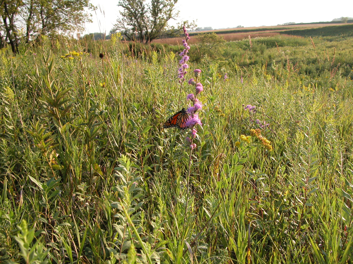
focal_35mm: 34
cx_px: 176
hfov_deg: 54.0
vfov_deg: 41.8
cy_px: 132
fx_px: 347
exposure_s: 1/244
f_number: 4
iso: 100
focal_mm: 8.9
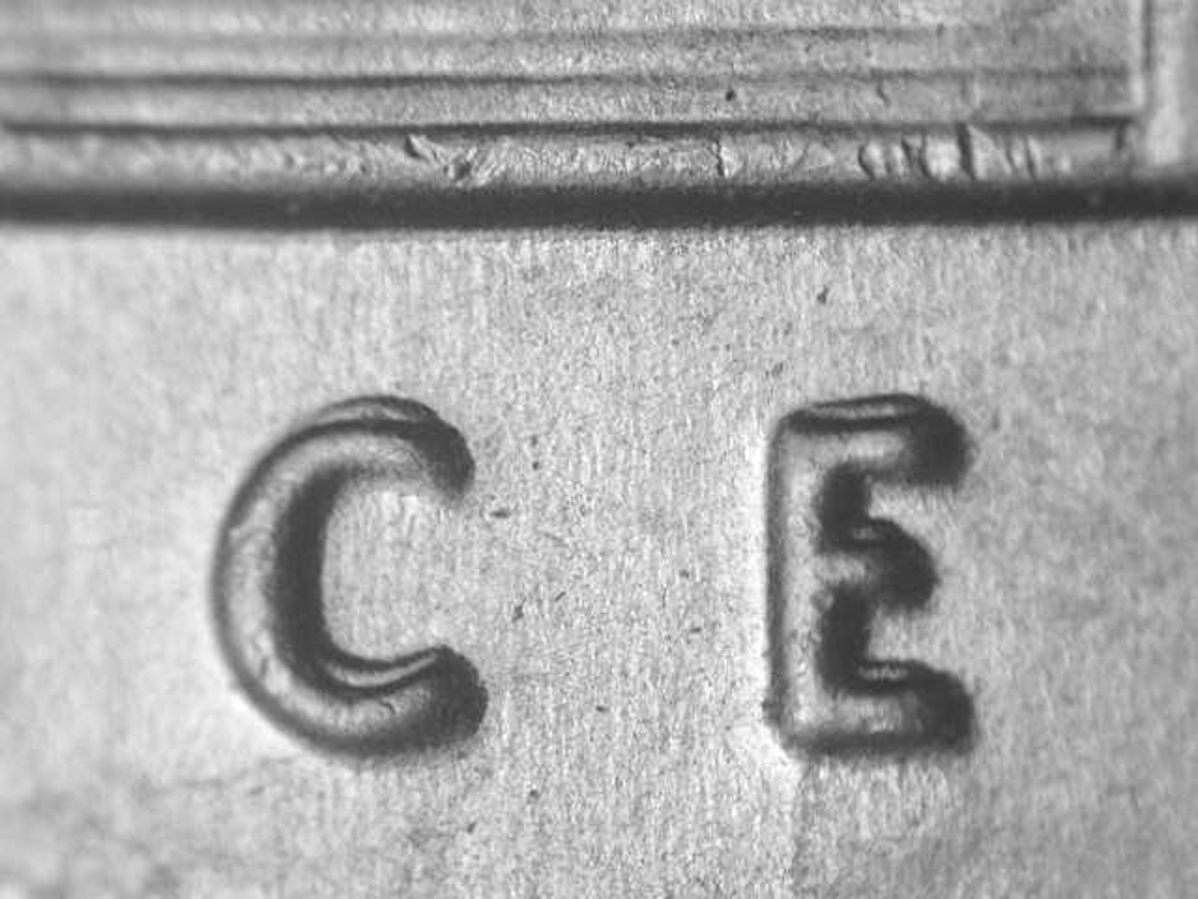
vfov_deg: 10.2
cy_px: 450
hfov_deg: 13.6
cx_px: 599
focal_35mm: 145
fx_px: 5018
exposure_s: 1/31.8
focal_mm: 30
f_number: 4.9
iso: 100
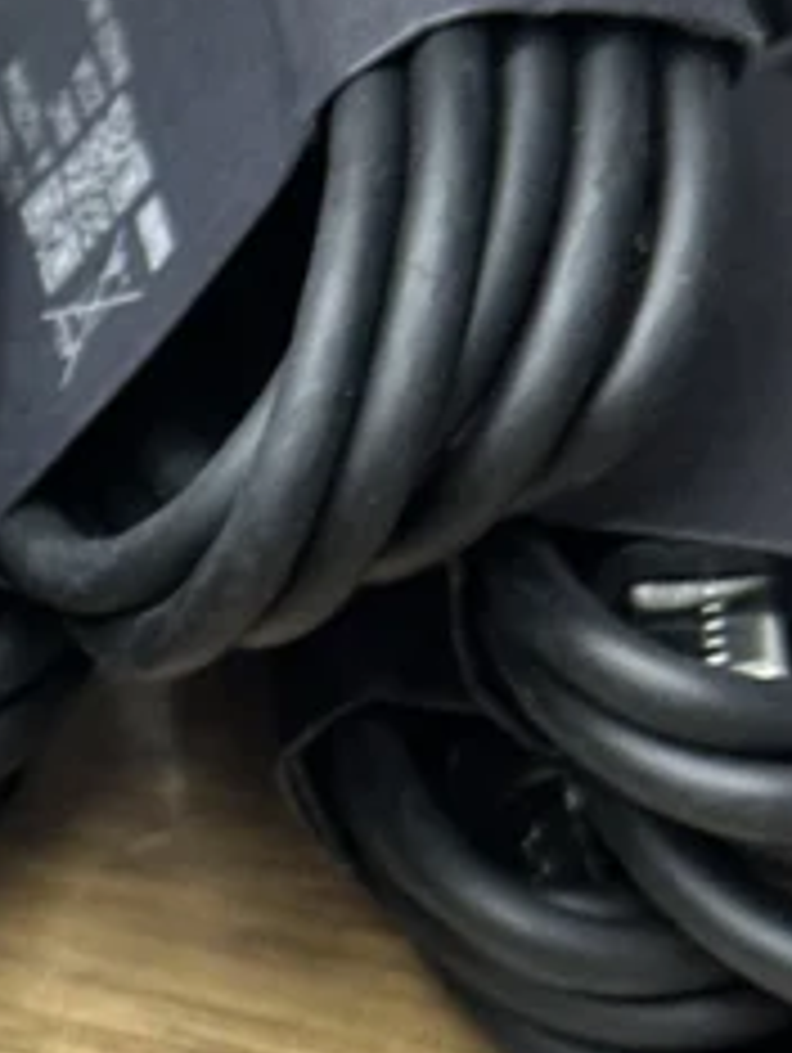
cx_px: -549
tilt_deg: -41.4
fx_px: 4994
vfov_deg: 12.0
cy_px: 936
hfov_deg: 8.8
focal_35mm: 164
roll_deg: -1.1
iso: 250
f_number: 1.78
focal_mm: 6.86
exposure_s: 1/50
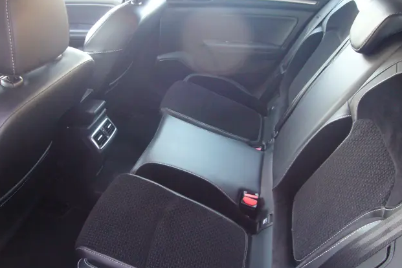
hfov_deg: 61.9
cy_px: 131
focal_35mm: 30
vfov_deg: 43.6
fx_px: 335
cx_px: 201
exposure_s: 1/8
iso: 200
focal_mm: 4.6
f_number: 2.8
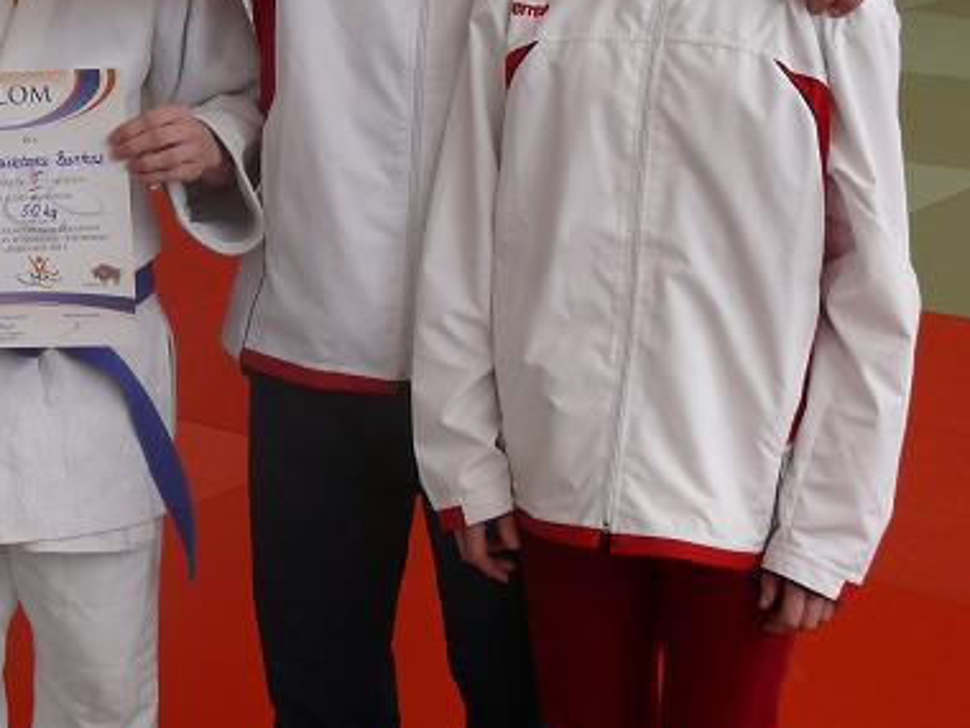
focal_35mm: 84
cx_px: -64
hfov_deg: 22.2
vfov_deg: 17.2
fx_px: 2354
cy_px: 3
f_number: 3.6
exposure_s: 1/125
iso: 100
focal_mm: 7.4
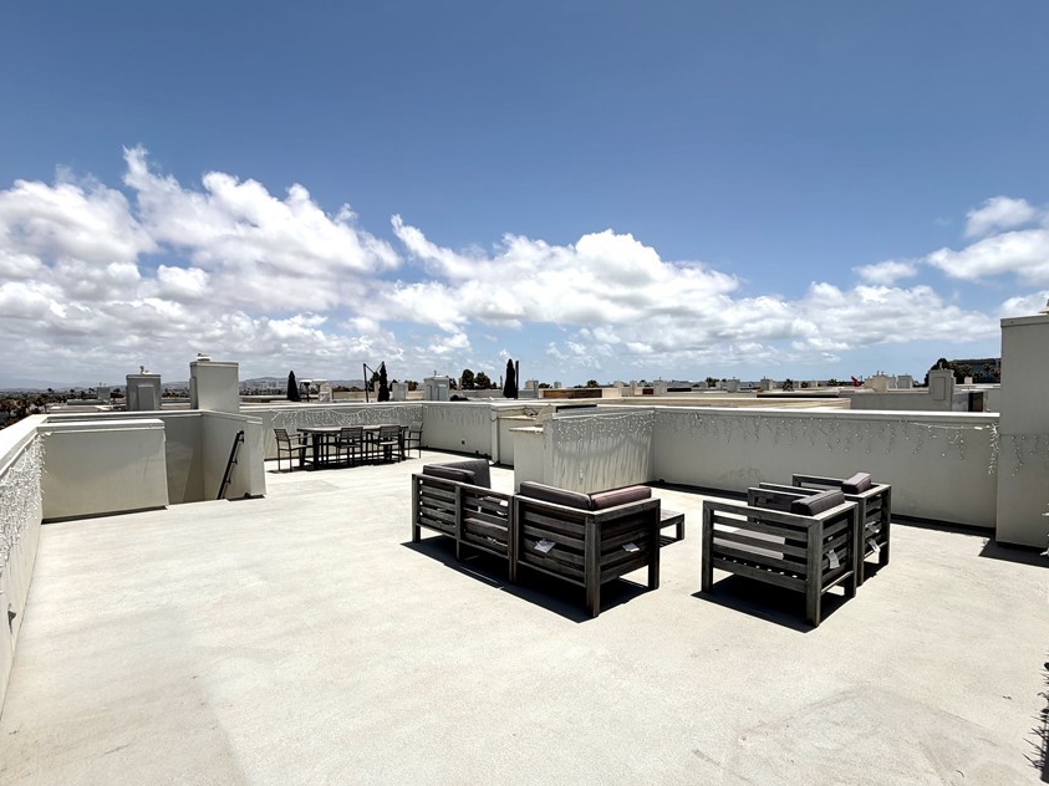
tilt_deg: -1.3
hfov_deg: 91.0
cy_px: 410
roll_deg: +1.5
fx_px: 515
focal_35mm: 17
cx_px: 523
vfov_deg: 74.7
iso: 20
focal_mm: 2.22
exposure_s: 1/1848
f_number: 2.2
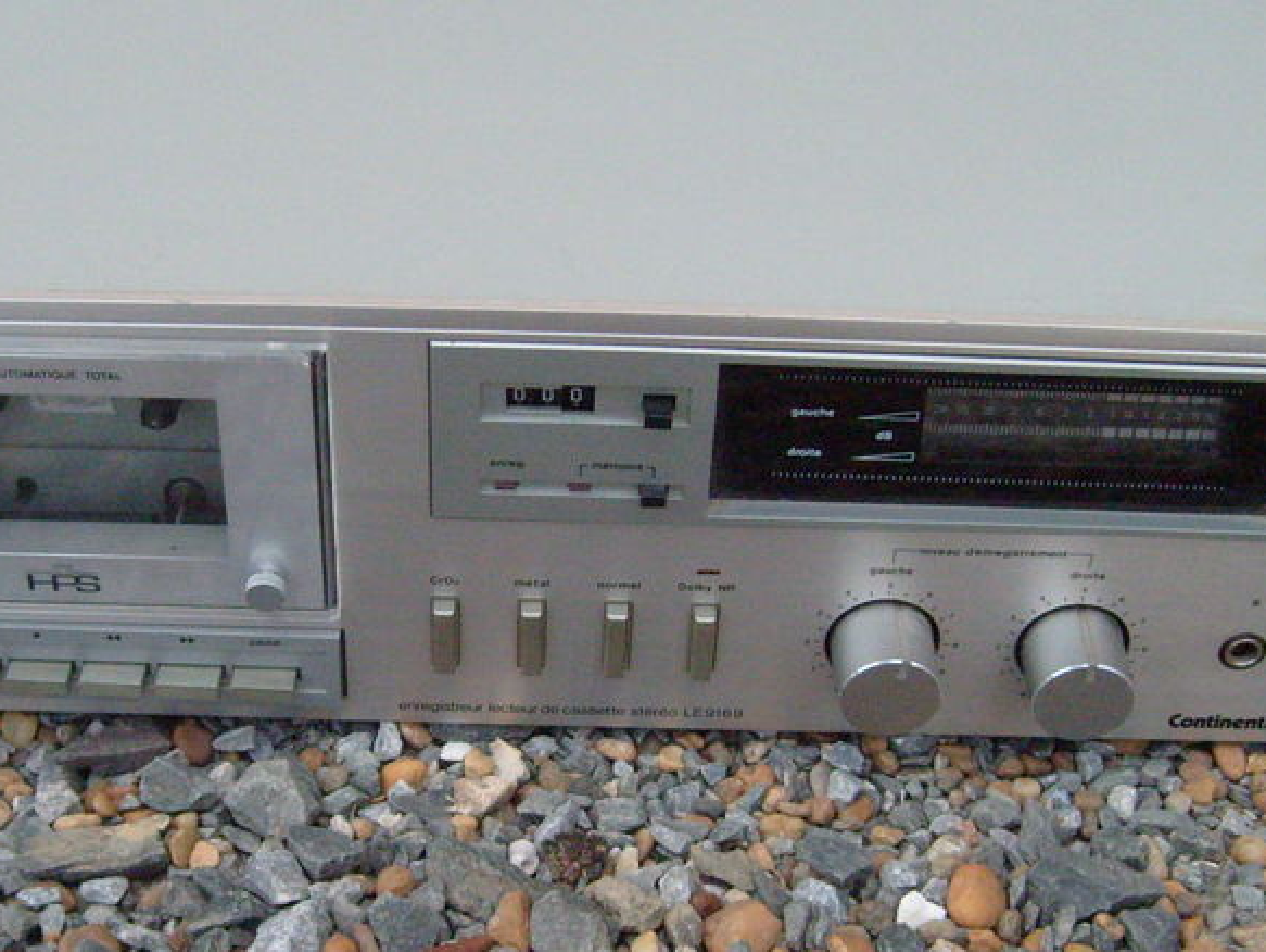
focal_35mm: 60
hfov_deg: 32.1
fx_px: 2196
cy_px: 589
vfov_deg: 24.4
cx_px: 508
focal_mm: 5.8
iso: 400
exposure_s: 1/350
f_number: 7.1
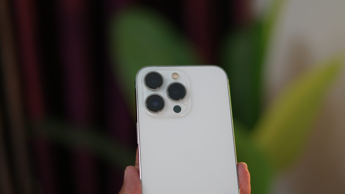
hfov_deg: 39.2
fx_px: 485
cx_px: 173
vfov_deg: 22.6
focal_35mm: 53
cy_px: 97
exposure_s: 1/100
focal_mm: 50
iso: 320
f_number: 1.8
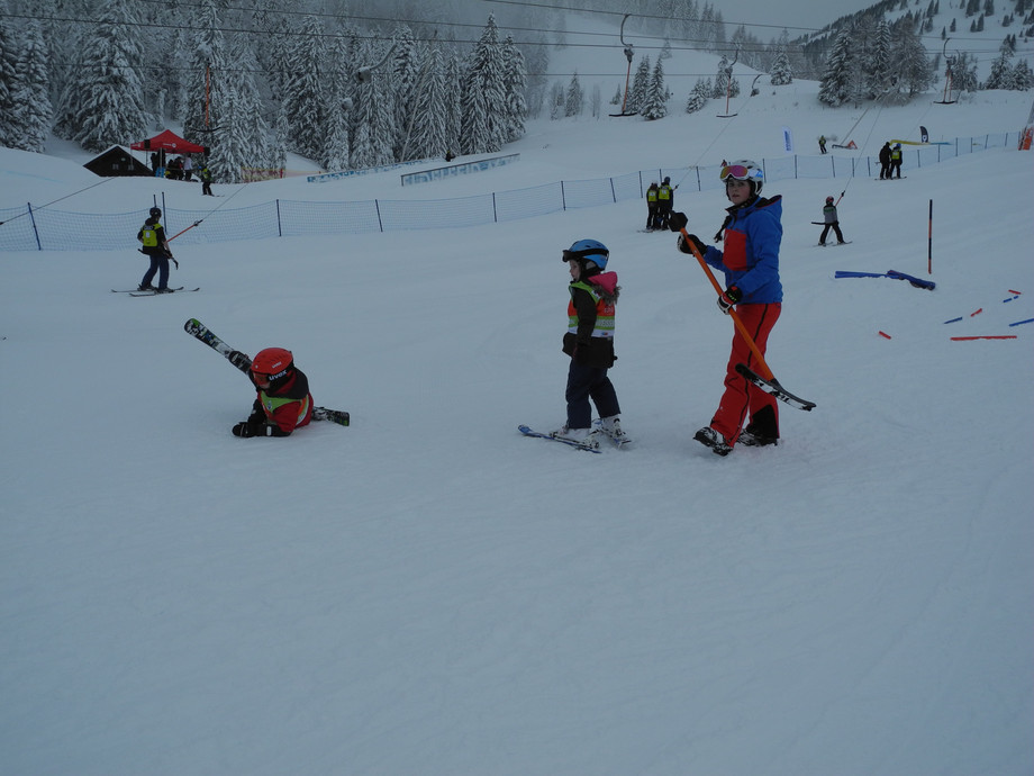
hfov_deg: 45.8
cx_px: 517
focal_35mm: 41
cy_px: 388
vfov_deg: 35.1
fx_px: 1225
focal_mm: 8.8
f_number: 3.5
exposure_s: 1/800
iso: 100
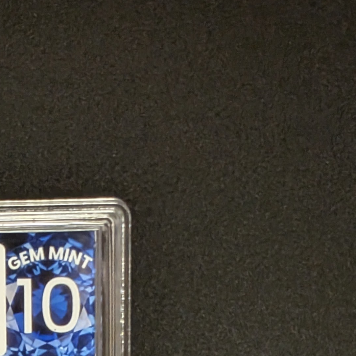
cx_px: -103
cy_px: 618
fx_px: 1862
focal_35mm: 160
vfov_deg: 10.4
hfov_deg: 10.7
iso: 198
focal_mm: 4.53
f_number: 1.7
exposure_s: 1/40
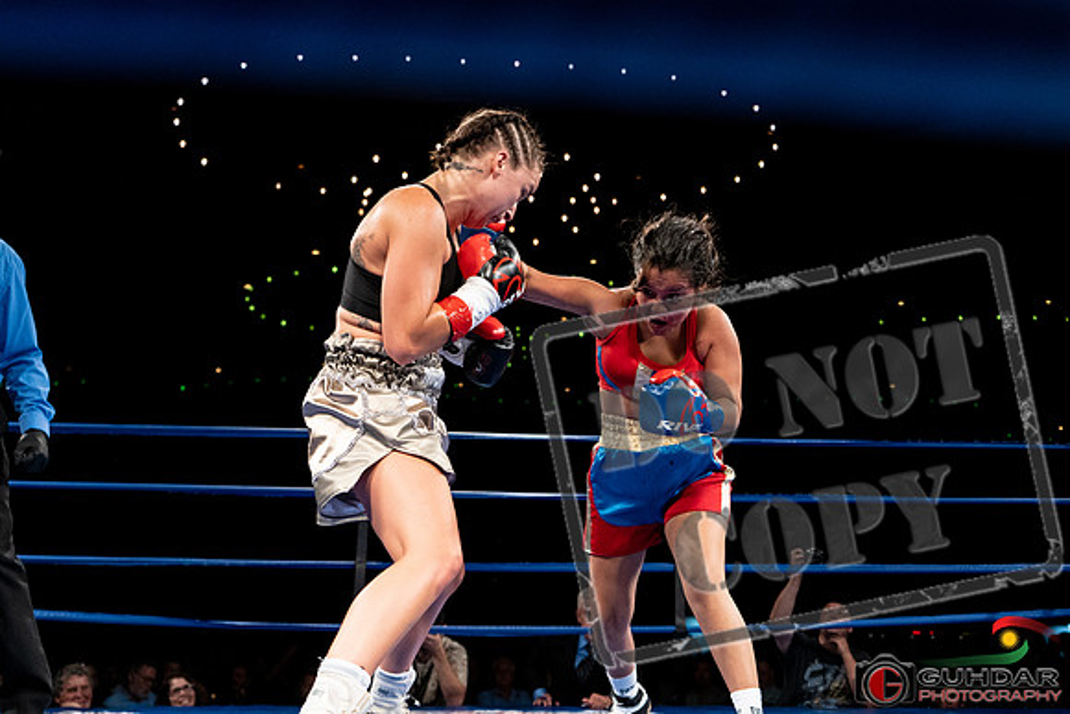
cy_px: 357
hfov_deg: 47.3
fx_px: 1223
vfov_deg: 32.6
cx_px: 535
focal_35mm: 41
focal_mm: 39
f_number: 4
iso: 4000
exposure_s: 1/1000
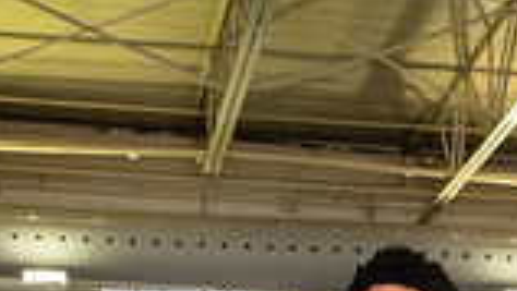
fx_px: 1632
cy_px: 729
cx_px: 373
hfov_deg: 17.9
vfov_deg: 9.1
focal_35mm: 119
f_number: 7.1
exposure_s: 1/250
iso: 640
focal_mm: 40
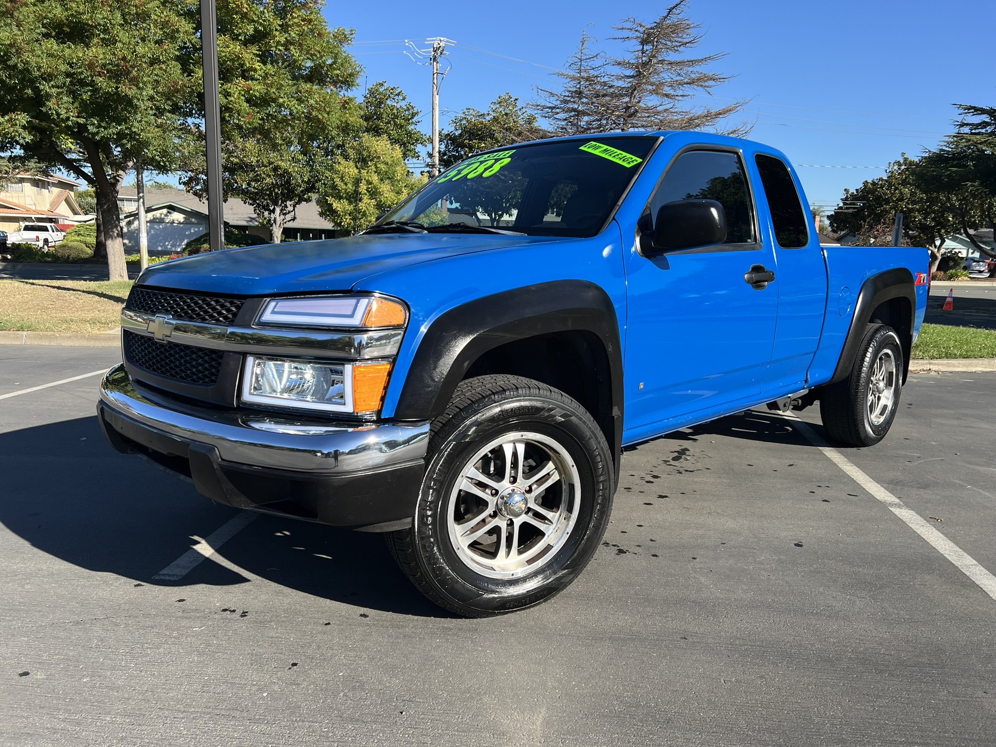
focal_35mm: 26
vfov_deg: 53.1
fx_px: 748
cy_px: 374
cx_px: 498
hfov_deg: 67.3
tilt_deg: -9.8
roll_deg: -1.4
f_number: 1.5
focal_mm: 5.7
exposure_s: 1/2165
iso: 50
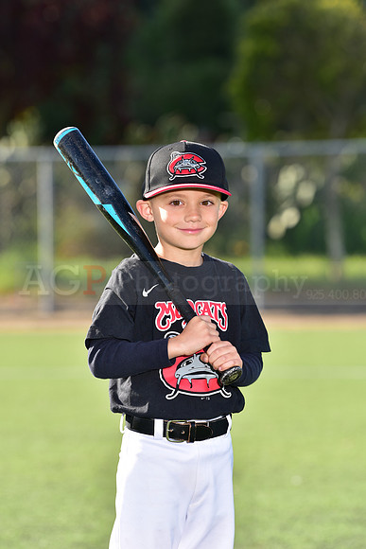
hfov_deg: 7.2
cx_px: 183
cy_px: 274
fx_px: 2896
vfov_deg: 10.8
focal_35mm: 190
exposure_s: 1/200
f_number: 5
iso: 80
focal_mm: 190
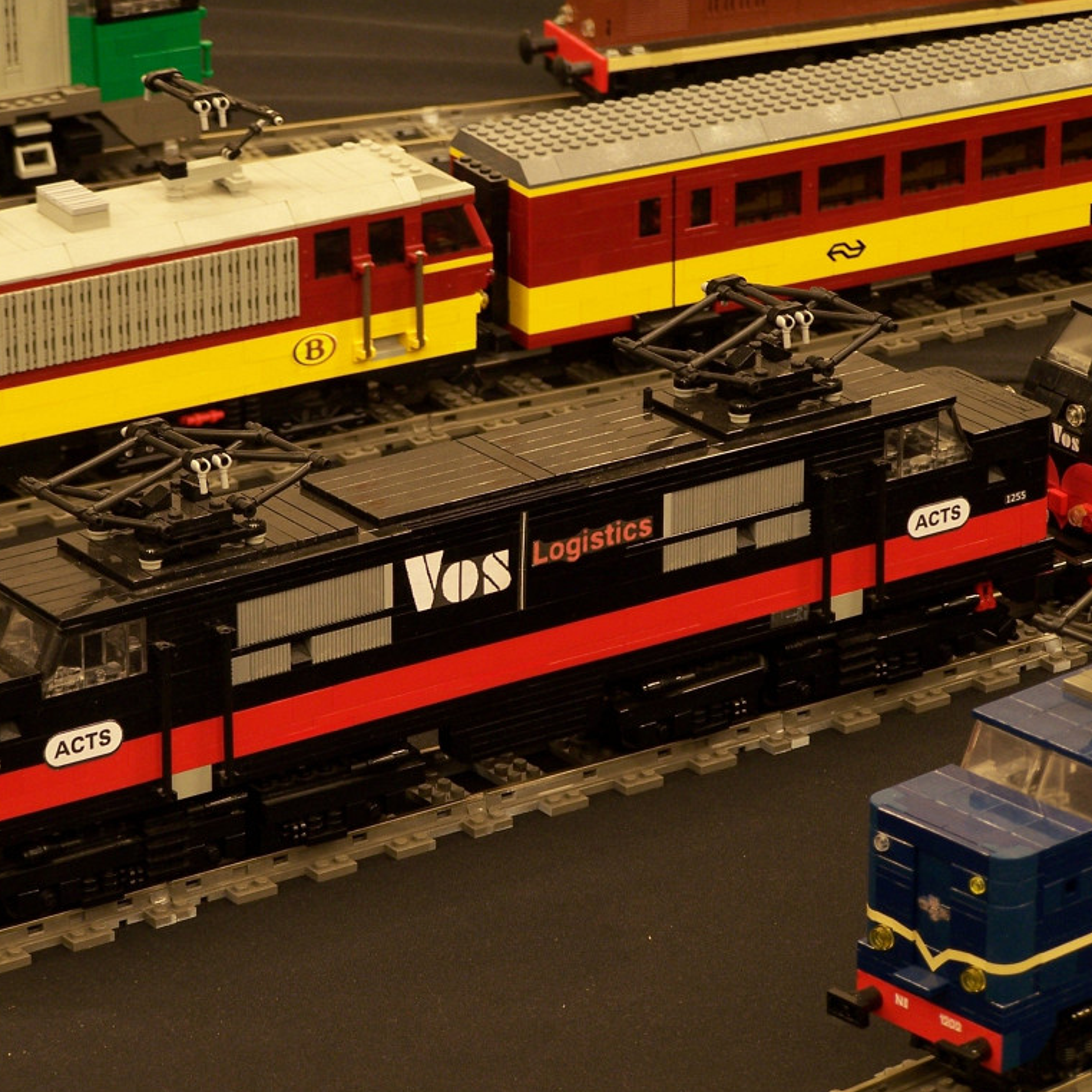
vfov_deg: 10.6
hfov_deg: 10.6
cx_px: 494
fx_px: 5889
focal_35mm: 165
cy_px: 547
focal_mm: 23.1
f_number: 3.2
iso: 80
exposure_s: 1/2
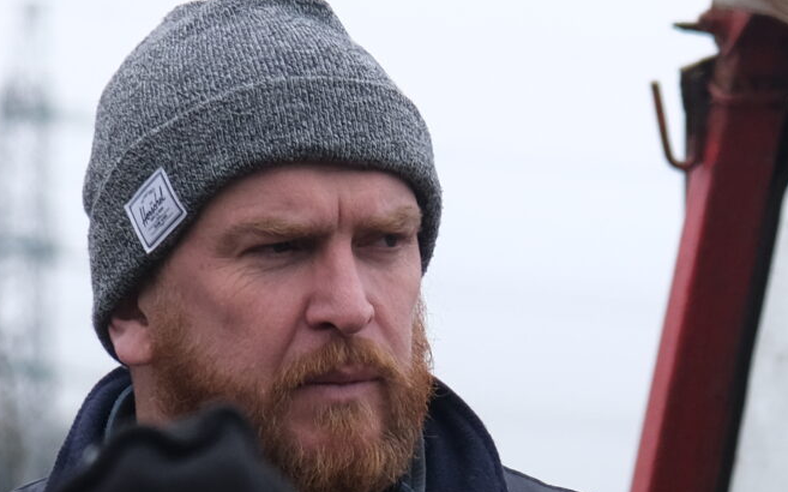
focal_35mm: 465
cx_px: 888
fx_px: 9982
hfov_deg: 4.5
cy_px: 705
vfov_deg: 2.8
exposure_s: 1/500
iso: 500
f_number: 4
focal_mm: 78.1
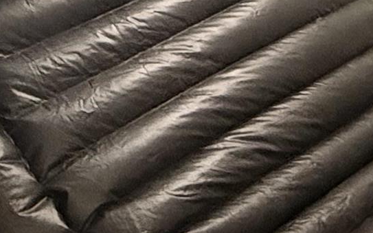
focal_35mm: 84
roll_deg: +0.1
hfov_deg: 24.4
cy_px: -135
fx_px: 854
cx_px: 98
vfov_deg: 14.3
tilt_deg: -9.5
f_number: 2.2
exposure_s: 1/60
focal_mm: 2.22
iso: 1250
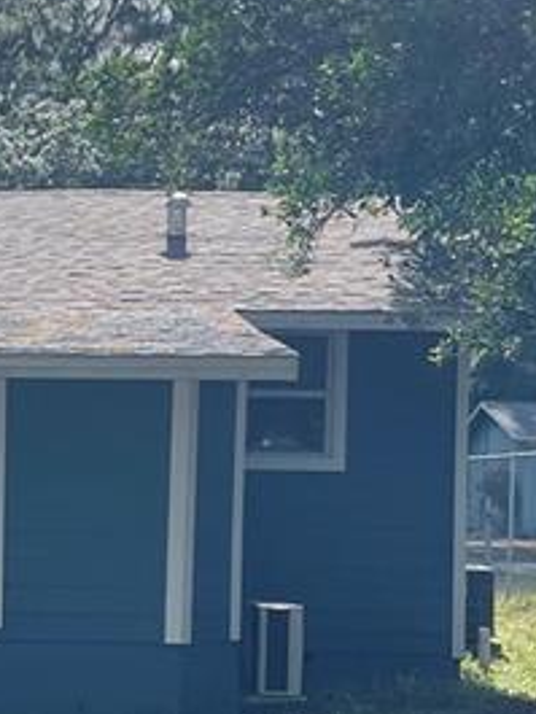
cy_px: 496
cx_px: -11
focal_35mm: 113
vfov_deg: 17.3
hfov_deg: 12.9
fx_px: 2331
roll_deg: -1.8
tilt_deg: -0.5
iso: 32
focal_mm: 5.1
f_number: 1.6
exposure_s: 1/5376
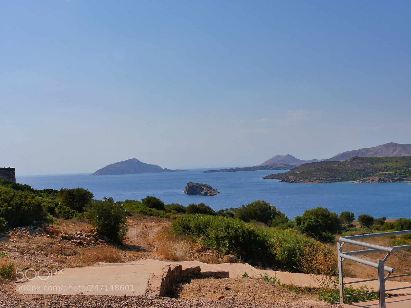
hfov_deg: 54.0
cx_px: 206
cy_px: 154
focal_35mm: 34
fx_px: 404
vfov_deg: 41.8
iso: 800
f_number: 11
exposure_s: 1/800
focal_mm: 17
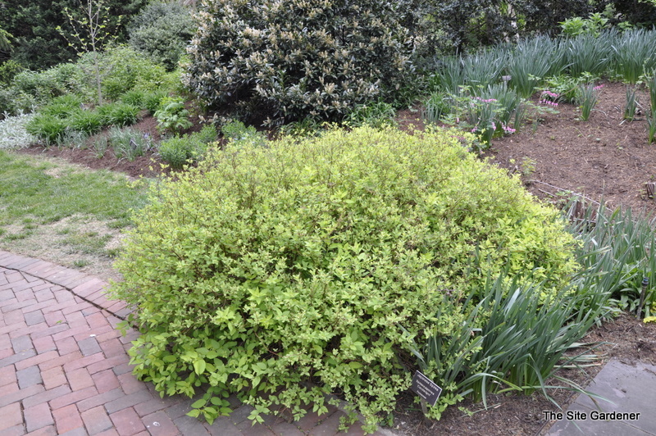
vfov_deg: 41.6
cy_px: 218
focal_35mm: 32
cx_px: 328
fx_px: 574
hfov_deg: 59.5
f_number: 8
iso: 200
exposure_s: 1/60
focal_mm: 21
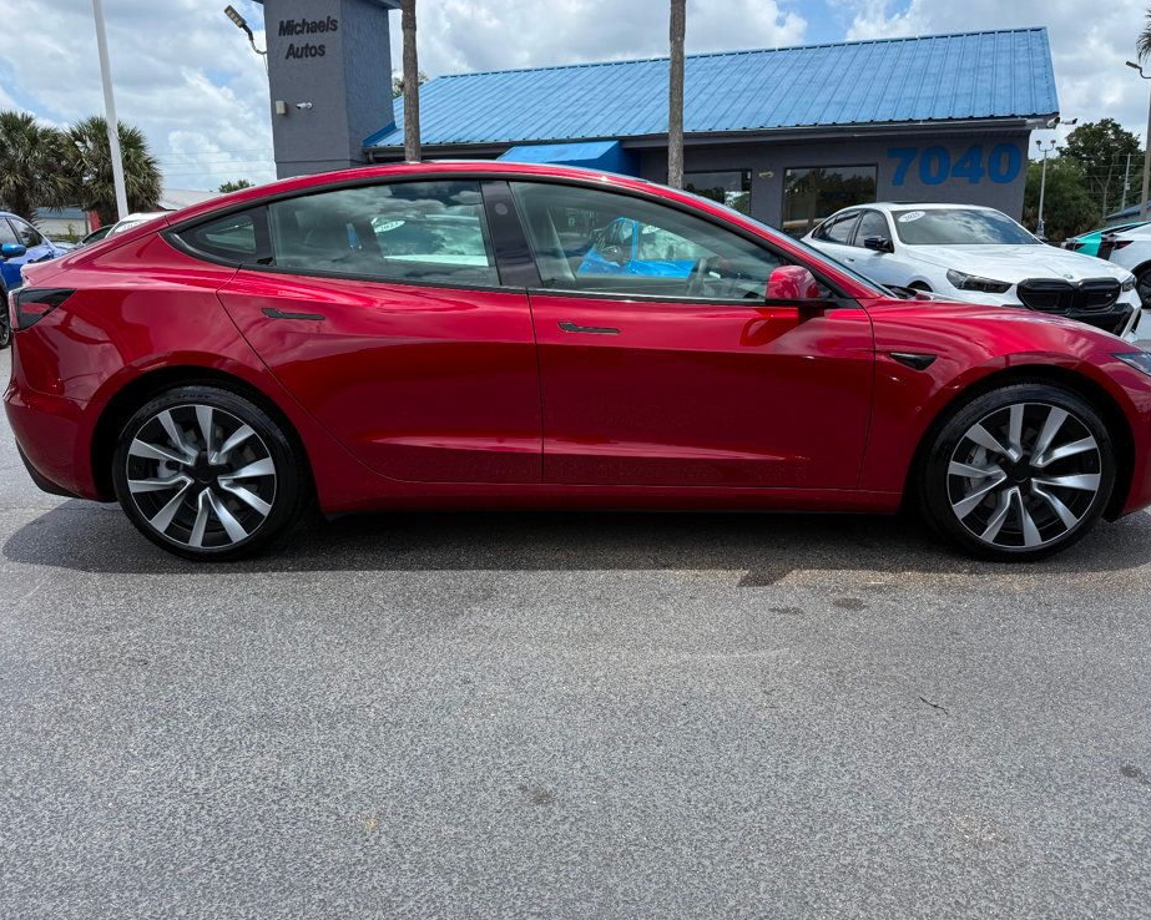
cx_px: 596
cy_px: 446
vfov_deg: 54.9
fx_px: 886
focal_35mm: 26
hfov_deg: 66.0
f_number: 1.78
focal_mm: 6.76
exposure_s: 1/3021
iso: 80
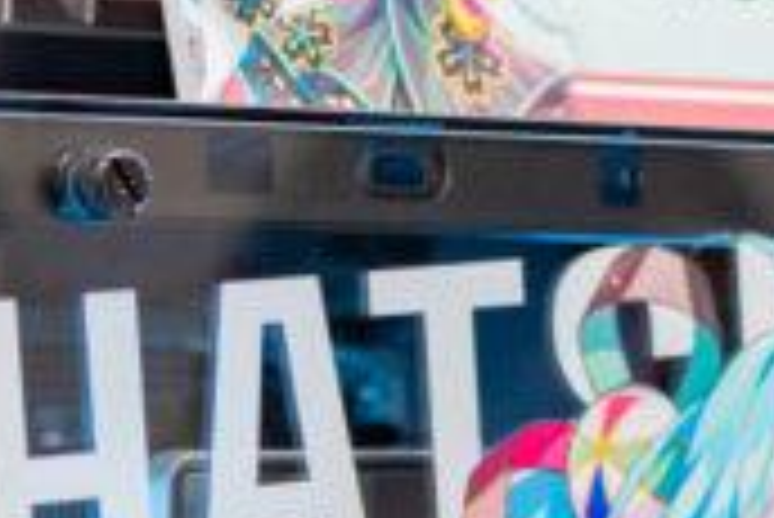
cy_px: 1169
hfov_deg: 7.0
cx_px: 945
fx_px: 6283
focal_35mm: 292
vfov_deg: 4.6
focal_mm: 49
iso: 500
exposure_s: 1/30
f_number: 2.8
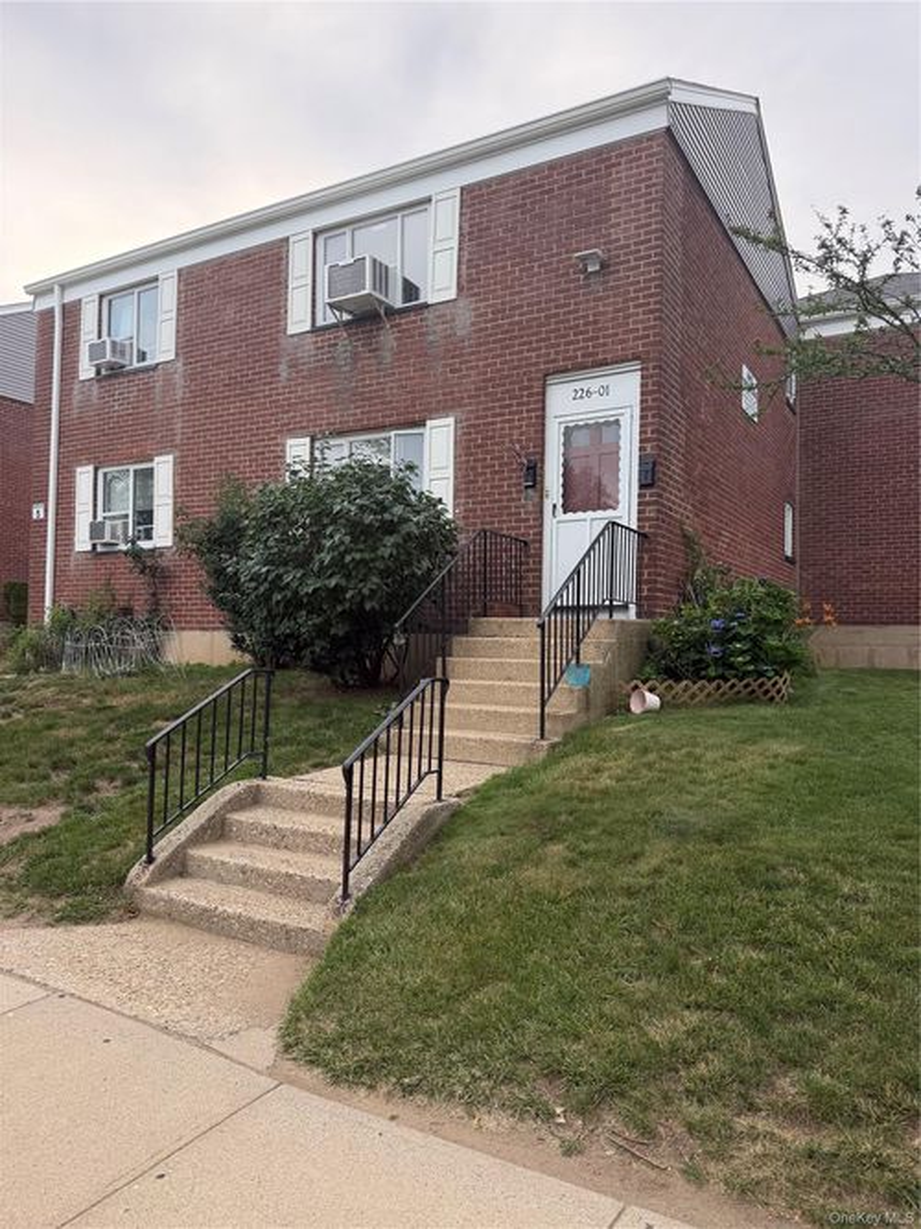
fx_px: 852
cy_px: 614
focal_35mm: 24
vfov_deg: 71.6
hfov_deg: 56.8
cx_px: 460
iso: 100
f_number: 1.78
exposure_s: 1/1192
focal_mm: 6.76
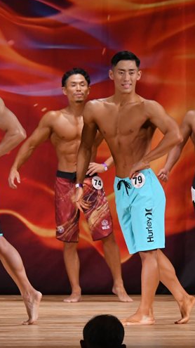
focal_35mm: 356
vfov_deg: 6.1
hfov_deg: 3.4
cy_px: 174
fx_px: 3276
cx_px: 109
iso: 3200
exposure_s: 1/400
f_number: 5.6
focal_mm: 145
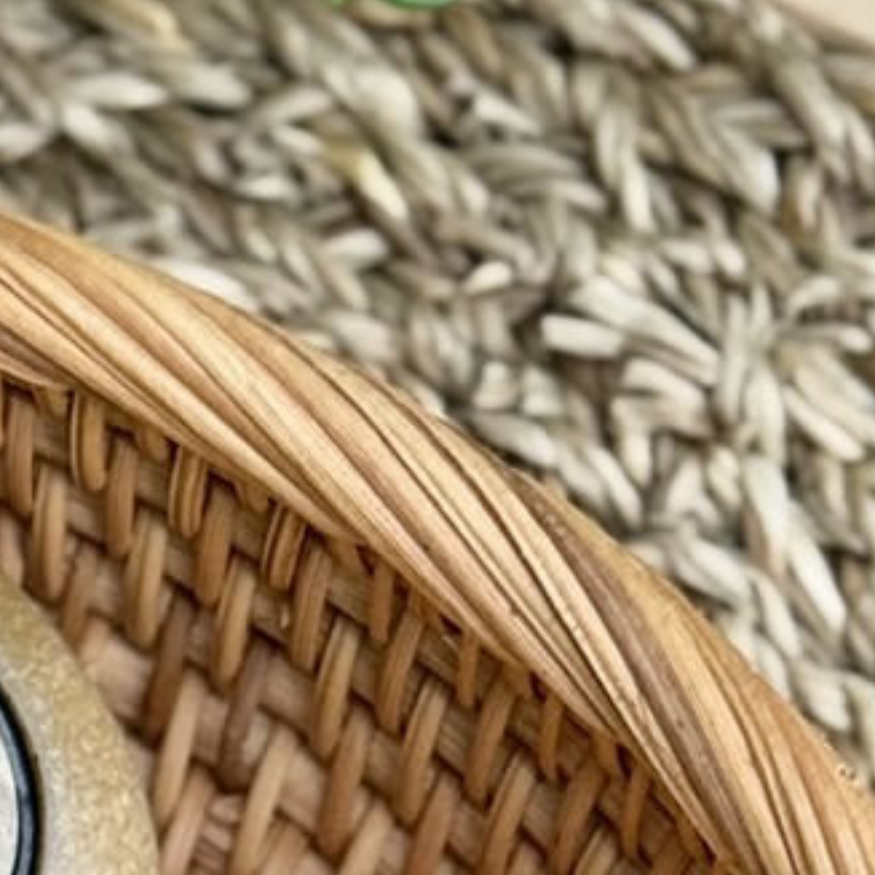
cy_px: 1539
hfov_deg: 6.4
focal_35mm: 266
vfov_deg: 6.4
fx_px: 7607
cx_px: -674
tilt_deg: -74.1
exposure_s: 1/193
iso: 64
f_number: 1.78
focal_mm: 6.76
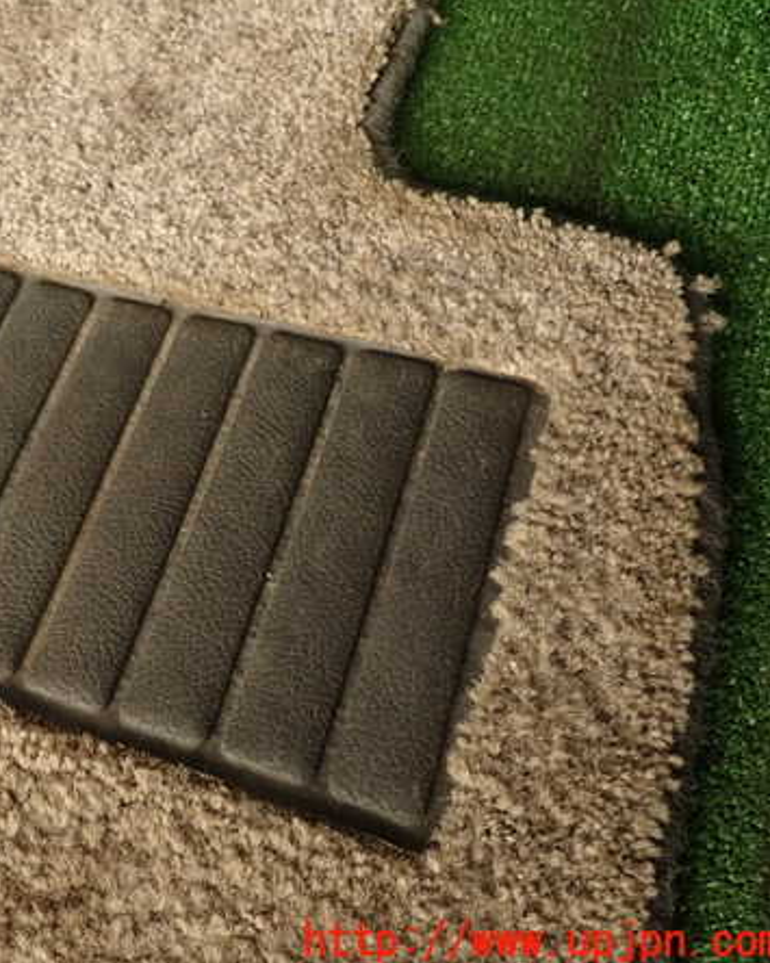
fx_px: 940
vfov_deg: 54.2
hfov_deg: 42.3
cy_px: 482
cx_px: 143
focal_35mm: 33
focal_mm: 4.5
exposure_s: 1/80
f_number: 2
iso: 100
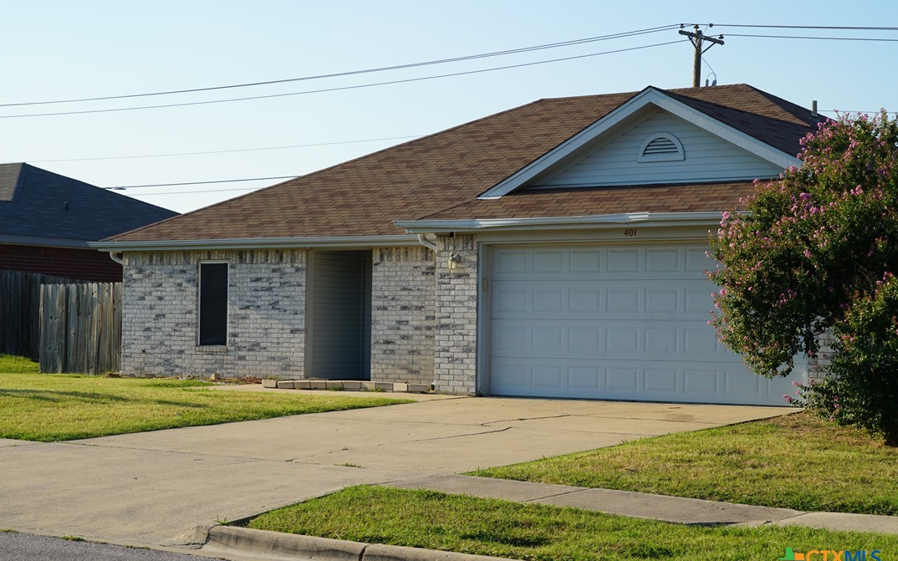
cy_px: 286
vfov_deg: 18.9
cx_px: 448
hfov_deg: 29.8
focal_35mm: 69
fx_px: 1688
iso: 100
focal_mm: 67
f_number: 9
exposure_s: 1/125
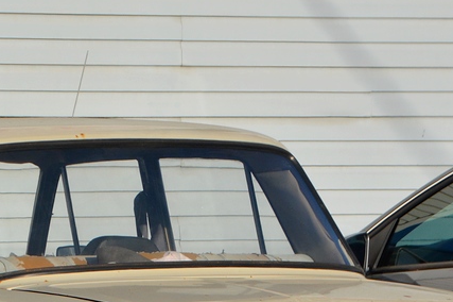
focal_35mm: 379
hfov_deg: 5.4
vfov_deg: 3.6
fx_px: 4765
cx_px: 18
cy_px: 224
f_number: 7.1
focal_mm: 90
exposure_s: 1/2000
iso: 400
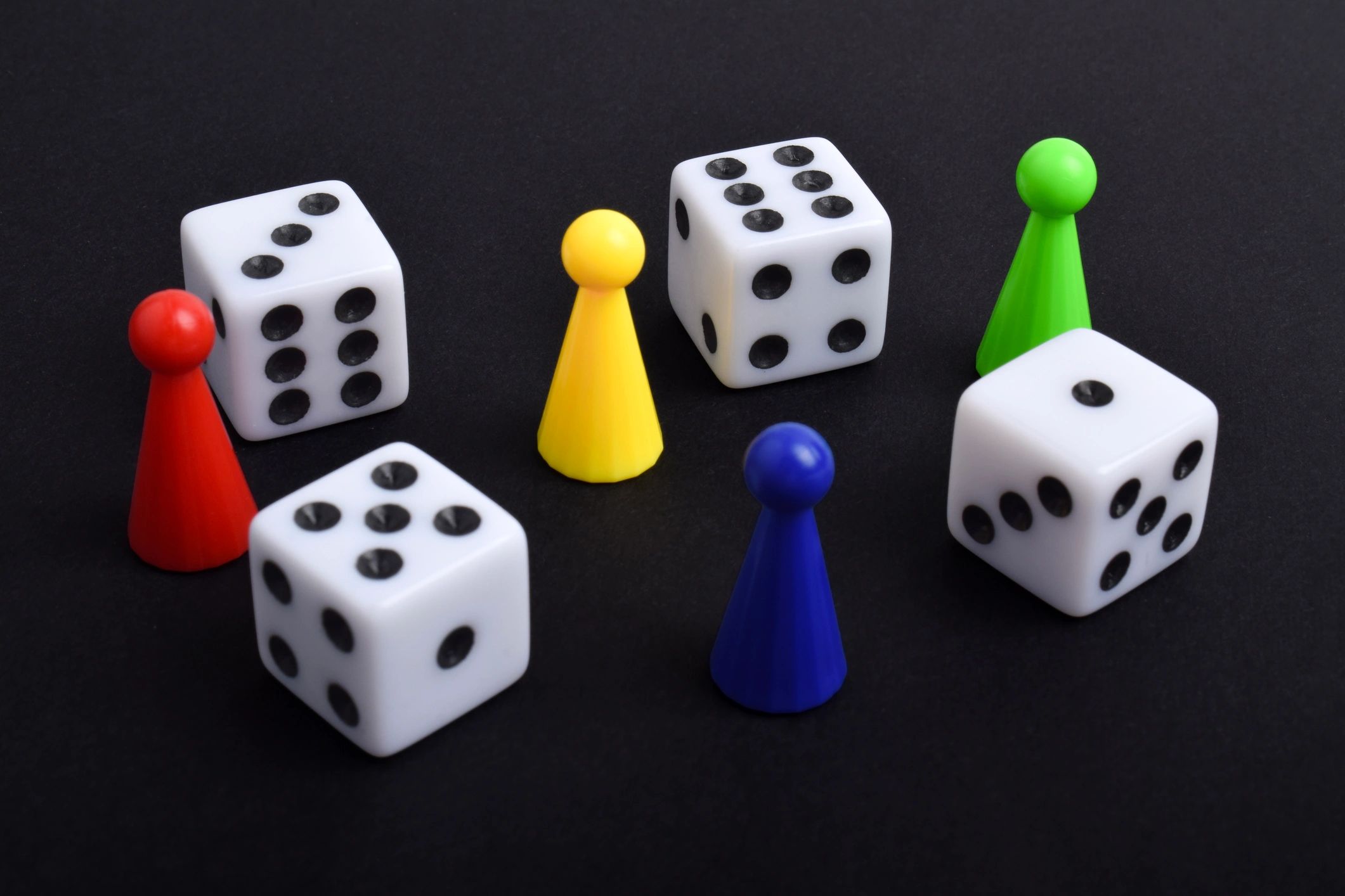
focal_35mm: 82
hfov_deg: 24.6
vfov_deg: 16.6
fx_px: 3082
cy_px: 448
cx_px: 672
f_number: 25
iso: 125
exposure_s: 1/125
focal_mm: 55
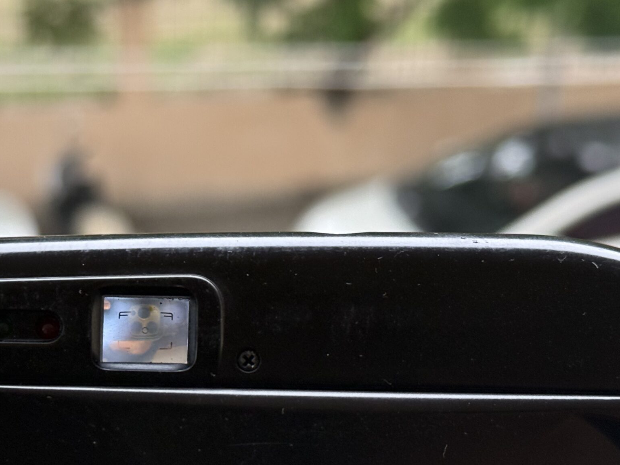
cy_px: 303
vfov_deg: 18.4
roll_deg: -2.2
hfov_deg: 24.4
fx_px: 1433
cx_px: 242
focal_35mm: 80
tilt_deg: -27.2
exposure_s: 1/80
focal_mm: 6.76
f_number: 1.78
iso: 160
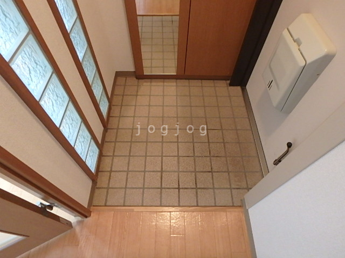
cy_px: 129
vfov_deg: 63.4
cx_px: 172
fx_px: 209
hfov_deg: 79.0
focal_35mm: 21
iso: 800
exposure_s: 1/20
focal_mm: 3.7
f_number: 3.5
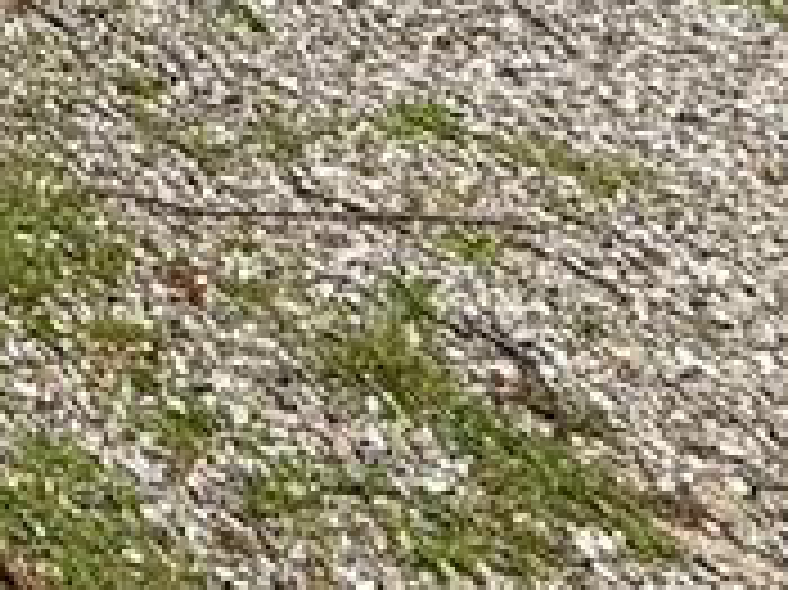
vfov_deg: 13.7
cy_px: -761
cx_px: -874
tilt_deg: -3.3
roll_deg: +0.2
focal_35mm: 82
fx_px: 1865
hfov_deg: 16.6
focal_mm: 2.22
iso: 50
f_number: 2.2
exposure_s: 1/164
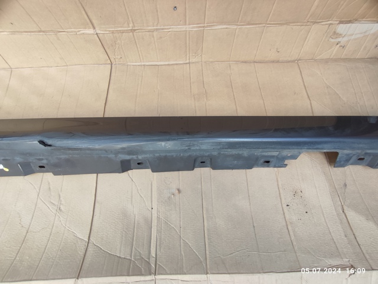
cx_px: 189
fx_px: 175
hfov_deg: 94.5
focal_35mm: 16
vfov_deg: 78.1
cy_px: 142
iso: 50
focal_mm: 1.65
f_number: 2.2
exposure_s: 1/107
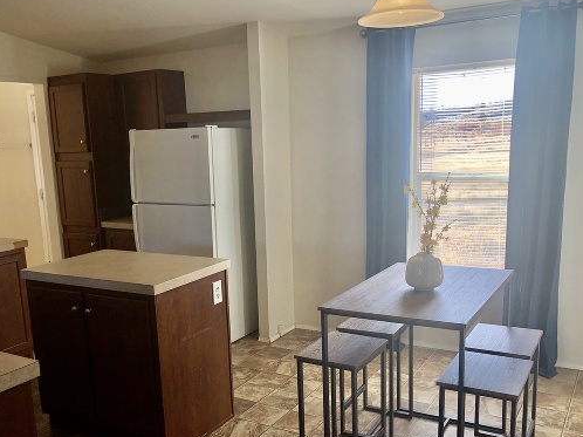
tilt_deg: -12.3
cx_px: 239
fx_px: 606
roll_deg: +1.7
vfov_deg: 39.4
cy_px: 264
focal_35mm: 36
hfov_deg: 51.1
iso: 32
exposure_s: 1/120
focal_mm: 3.99
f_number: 1.8
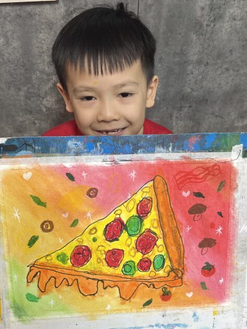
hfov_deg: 35.2
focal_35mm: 41
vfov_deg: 45.6
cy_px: 192
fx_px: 390
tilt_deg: -43.8
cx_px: 125
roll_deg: -1.7
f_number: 1.6
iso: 100
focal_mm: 5.1
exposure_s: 1/100
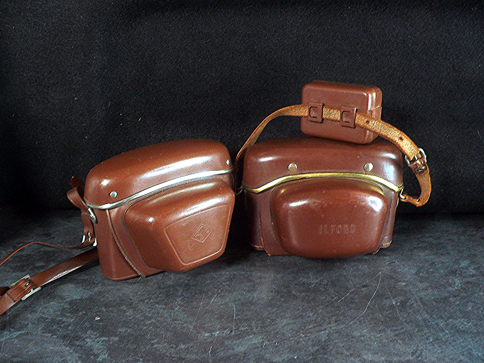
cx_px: 242
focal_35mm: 36
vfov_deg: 39.7
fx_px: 503
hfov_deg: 51.4
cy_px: 182
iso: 400
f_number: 2.8
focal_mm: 6
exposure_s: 1/10
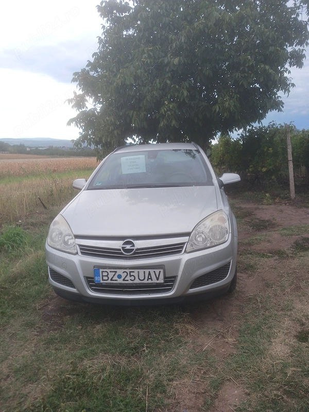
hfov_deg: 51.4
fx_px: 321
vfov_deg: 65.3
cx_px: 154
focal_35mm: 27
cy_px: 206
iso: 25
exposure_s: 1/100
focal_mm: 4
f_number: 1.8
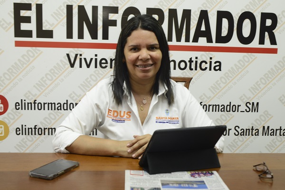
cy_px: 95
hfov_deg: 48.5
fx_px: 317
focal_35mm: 40
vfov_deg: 33.4
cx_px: 142
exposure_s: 1/30
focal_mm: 40
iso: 800
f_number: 4.5
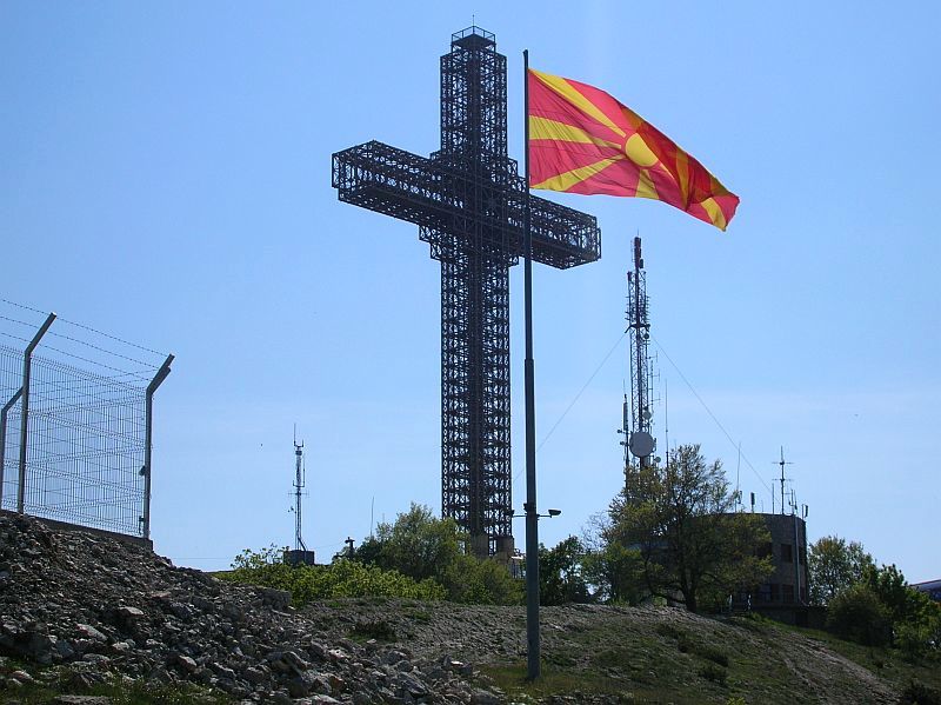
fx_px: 2010
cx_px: 470
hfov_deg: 26.3
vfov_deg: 19.9
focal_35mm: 74
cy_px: 352
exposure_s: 1/1500
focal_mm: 12.3
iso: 50
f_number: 4
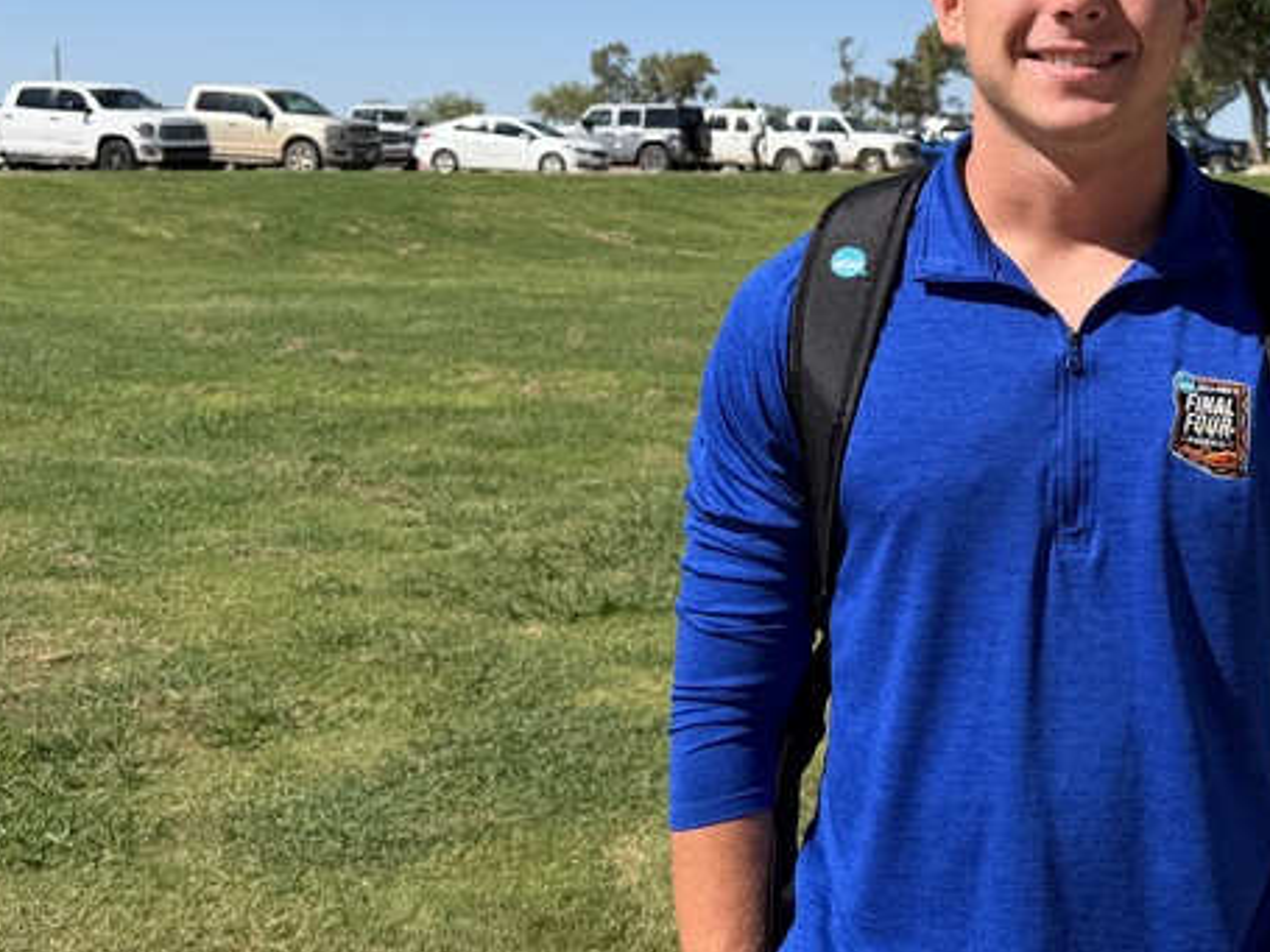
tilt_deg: -1.0
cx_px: 1033
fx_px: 1981
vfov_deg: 26.6
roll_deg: -0.8
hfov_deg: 34.4
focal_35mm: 54
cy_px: 215
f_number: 1.78
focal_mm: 6.76
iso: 80
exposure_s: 1/4975
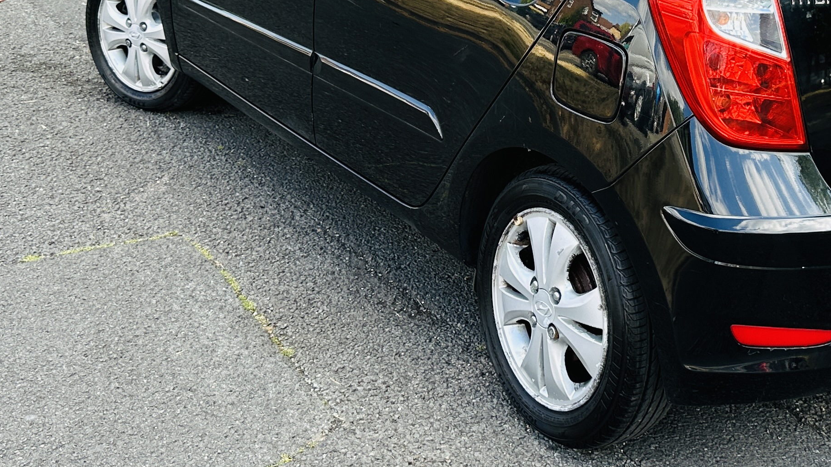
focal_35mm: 58
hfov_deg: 35.5
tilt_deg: -13.7
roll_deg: -3.5
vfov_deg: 20.2
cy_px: 16
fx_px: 1278
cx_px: 590
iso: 80
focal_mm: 6.86
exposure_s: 1/429
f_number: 1.78
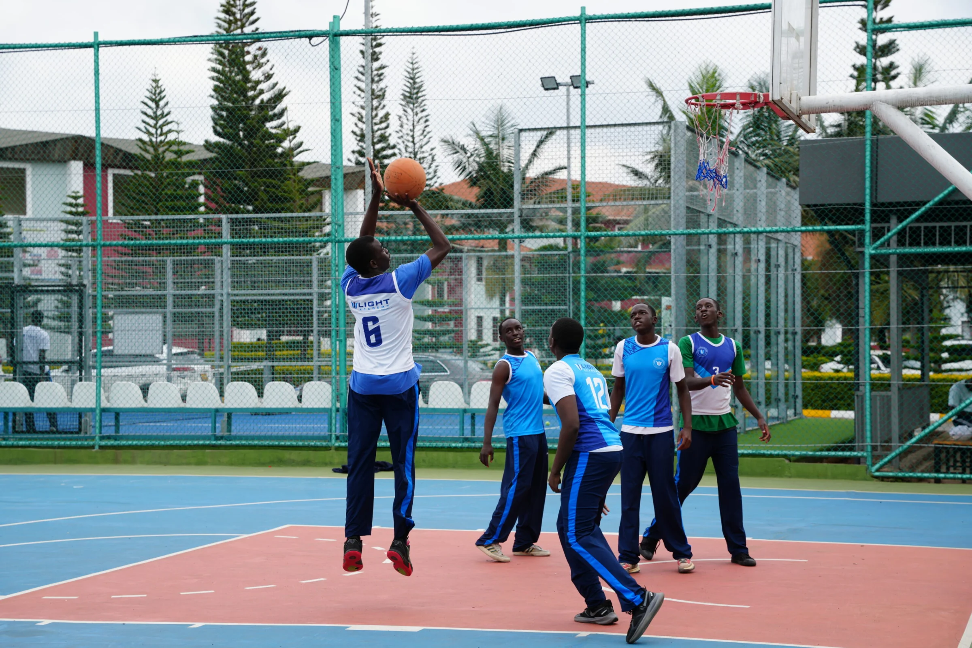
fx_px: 1890
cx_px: 486
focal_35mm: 70
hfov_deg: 28.8
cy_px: 324
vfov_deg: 19.5
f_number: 5
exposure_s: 1/320
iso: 100
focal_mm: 70
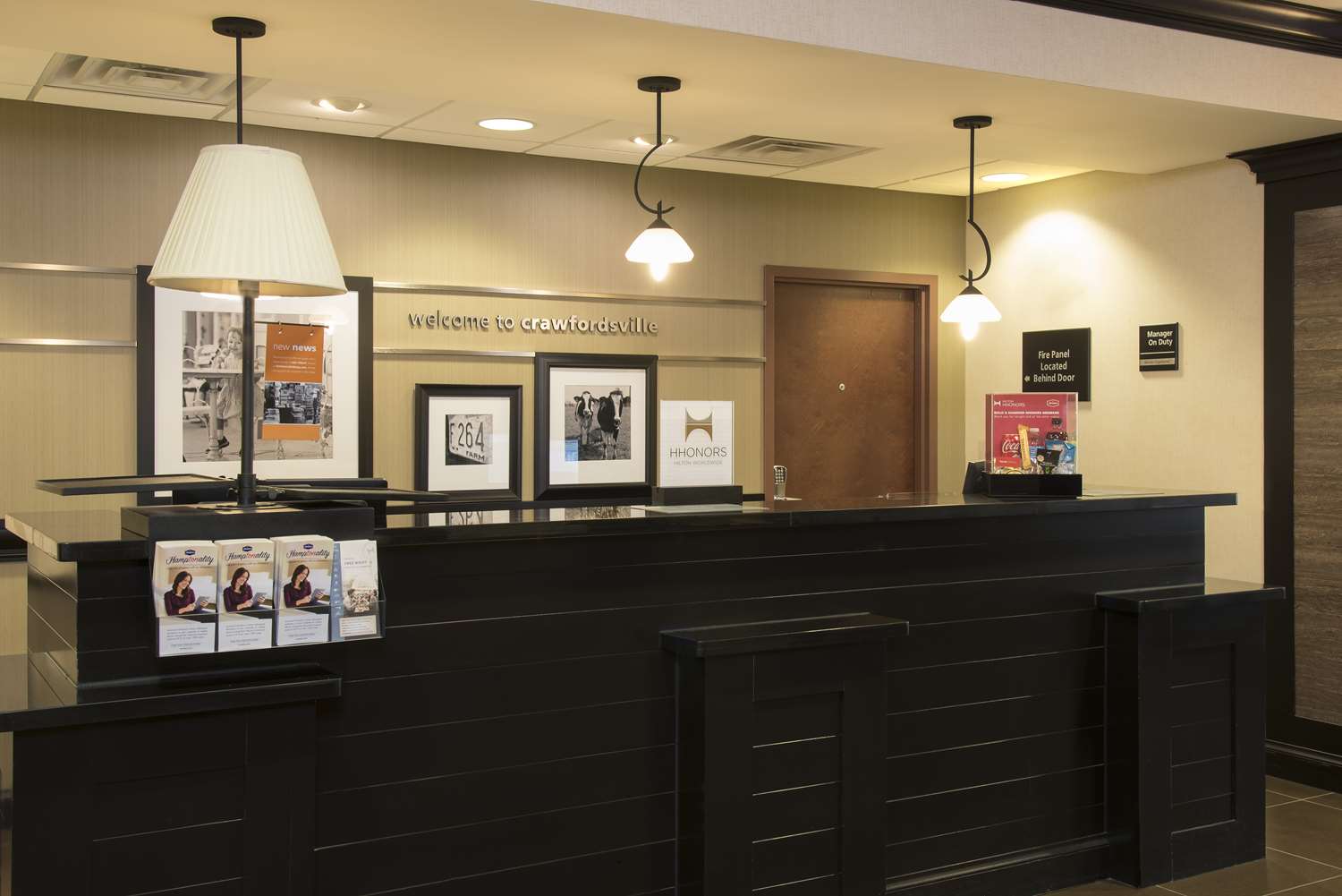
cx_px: 671
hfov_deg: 54.4
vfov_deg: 37.9
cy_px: 448
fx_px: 1305
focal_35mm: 35
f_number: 11
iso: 100
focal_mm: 35
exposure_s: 3
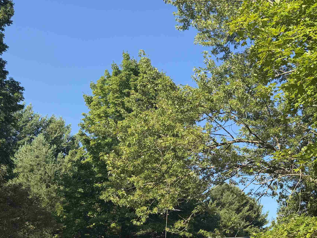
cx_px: 258
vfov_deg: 32.9
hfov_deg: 41.7
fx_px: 394
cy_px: 179
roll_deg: -1.5
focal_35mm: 43
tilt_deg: +12.2
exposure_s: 1/2110
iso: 100
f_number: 1.78
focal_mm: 6.76
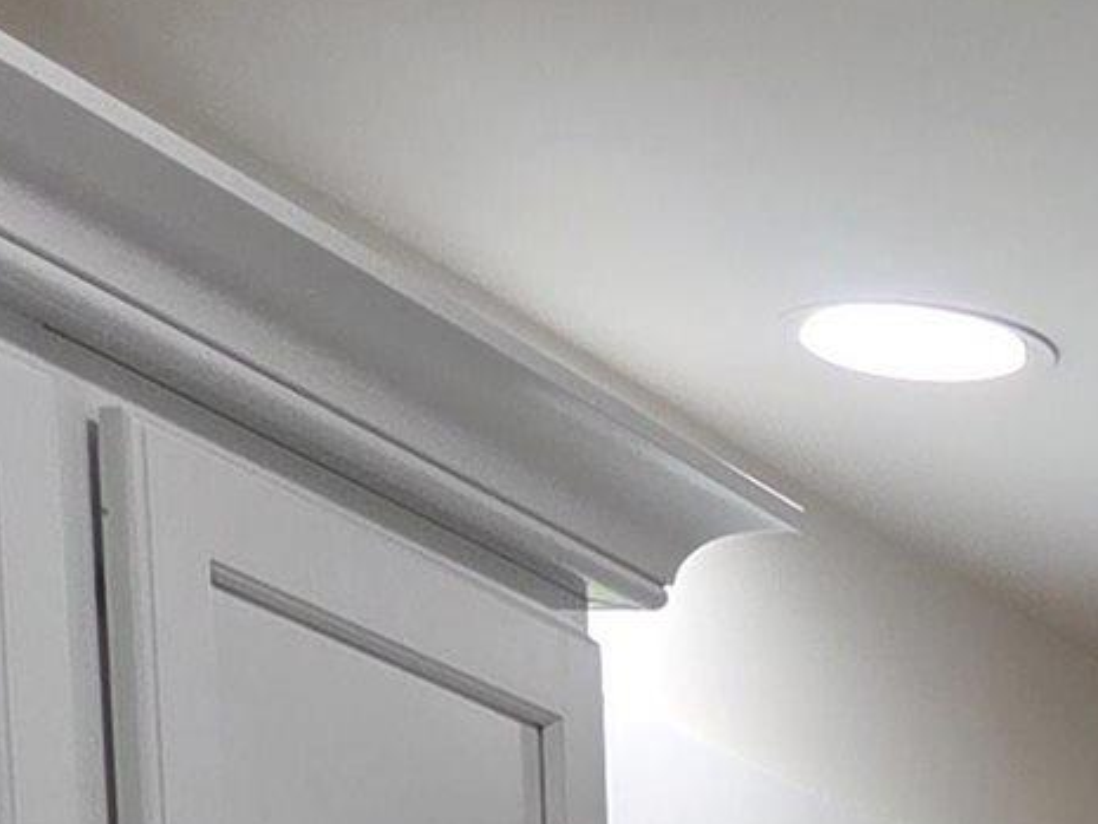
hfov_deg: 11.1
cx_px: 2557
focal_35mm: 152
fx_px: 4823
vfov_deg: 8.4
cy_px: 2366
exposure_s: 1/120
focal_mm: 5.4
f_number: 1.8
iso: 64
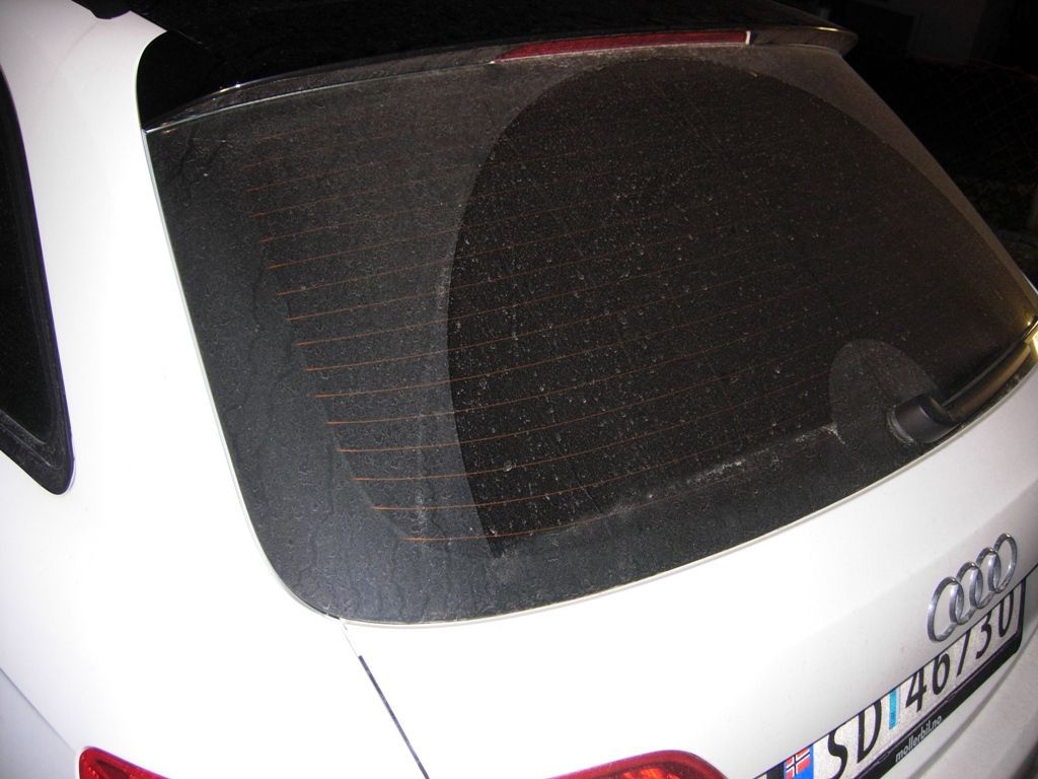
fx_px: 1080
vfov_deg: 39.7
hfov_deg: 51.4
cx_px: 519
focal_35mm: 36
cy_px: 390
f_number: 2.7
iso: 84
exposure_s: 1/53.8
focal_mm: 7.5
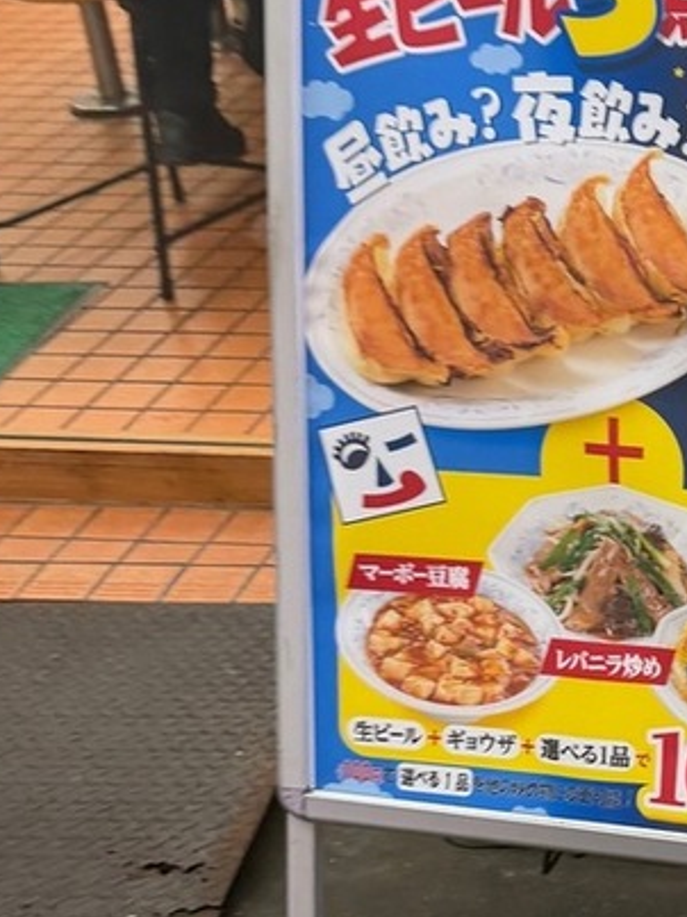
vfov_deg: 26.9
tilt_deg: -34.8
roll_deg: +2.9
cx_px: 960
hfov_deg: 18.6
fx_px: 1906
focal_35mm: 72
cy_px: 596
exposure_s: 1/50
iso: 125
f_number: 1.78
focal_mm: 6.76
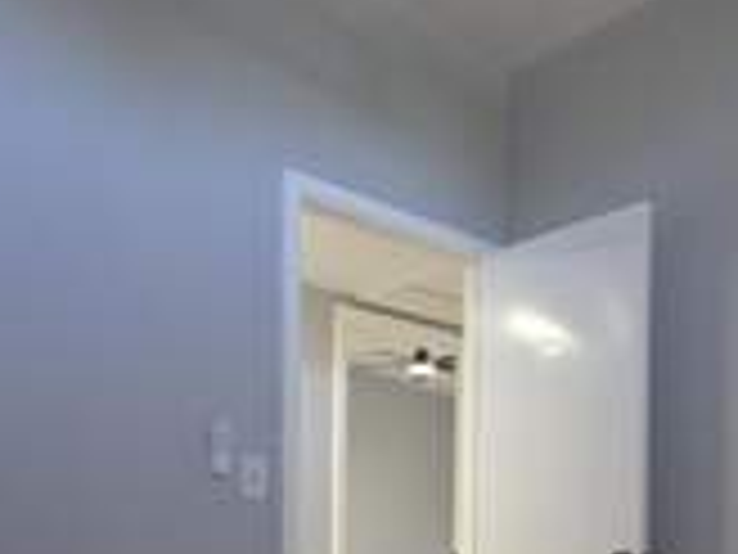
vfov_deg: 34.3
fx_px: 810
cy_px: 556
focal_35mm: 38
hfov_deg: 46.8
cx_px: 572
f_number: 1.9
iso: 160
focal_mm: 2.2
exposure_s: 1/60
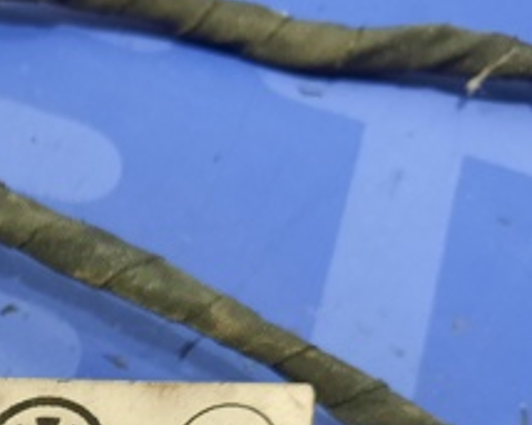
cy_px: 577
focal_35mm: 73
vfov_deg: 19.1
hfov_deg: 23.8
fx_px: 1149
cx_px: -104
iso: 320
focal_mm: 4.6
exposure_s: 1/25
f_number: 2
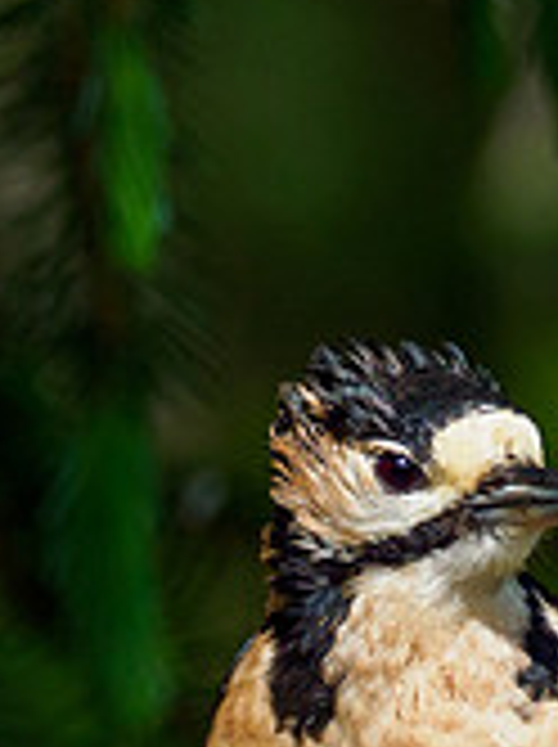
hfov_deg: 0.5
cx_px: 244
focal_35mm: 3170
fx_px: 68309
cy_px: 543
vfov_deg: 0.6
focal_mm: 300
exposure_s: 1/2000
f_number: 4.5
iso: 400
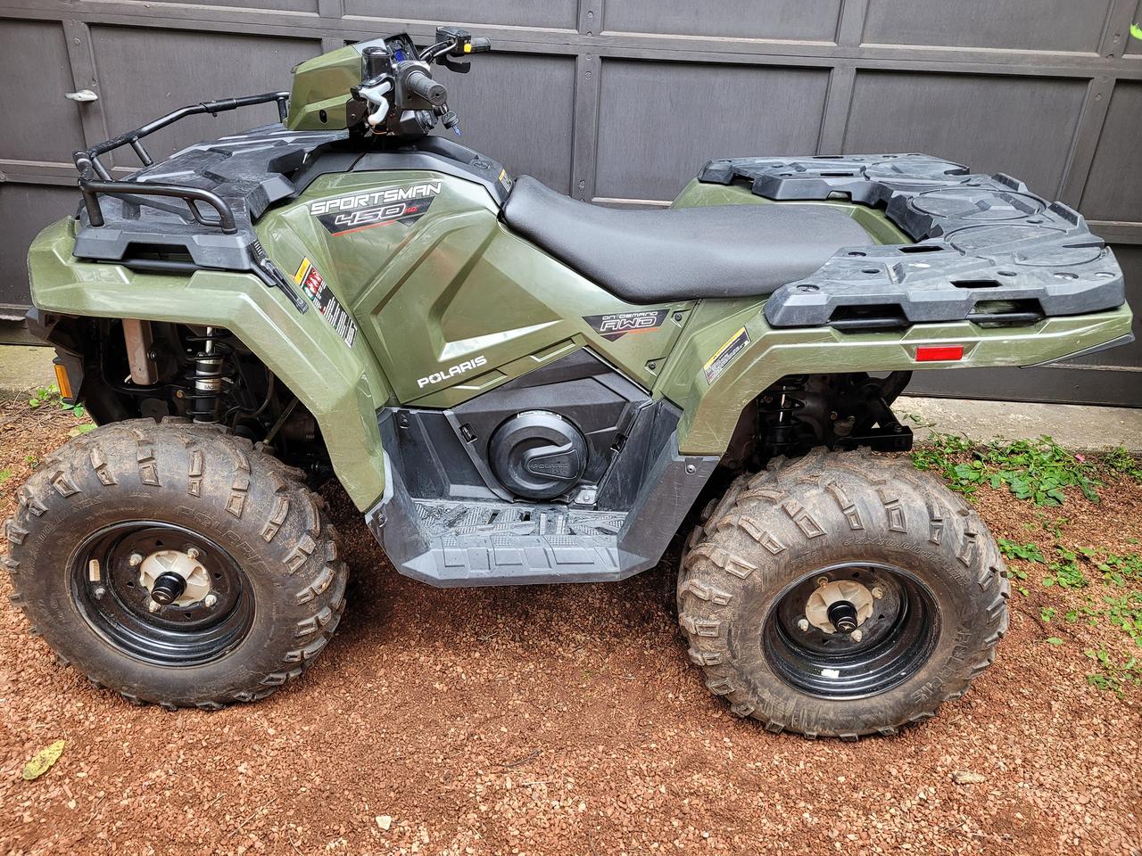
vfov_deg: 53.1
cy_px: 428
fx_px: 858
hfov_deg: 67.3
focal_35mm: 26
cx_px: 571
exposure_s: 1/120
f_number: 1.8
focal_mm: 5.4
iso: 125
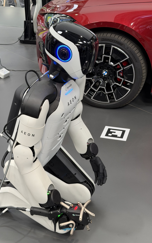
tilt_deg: -29.5
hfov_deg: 23.5
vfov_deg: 36.9
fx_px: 365
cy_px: 131
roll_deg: +0.8
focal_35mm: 55
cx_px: 65
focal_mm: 6.76
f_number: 1.78
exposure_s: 1/100
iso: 80
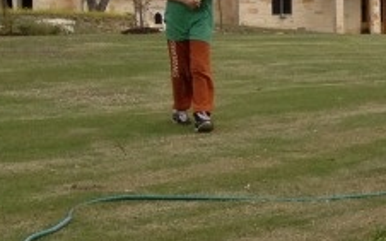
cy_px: 273
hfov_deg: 11.4
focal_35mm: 168
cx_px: 741
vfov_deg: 7.7
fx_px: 1766
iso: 64
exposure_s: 1/1493
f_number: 2.4
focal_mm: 4.28
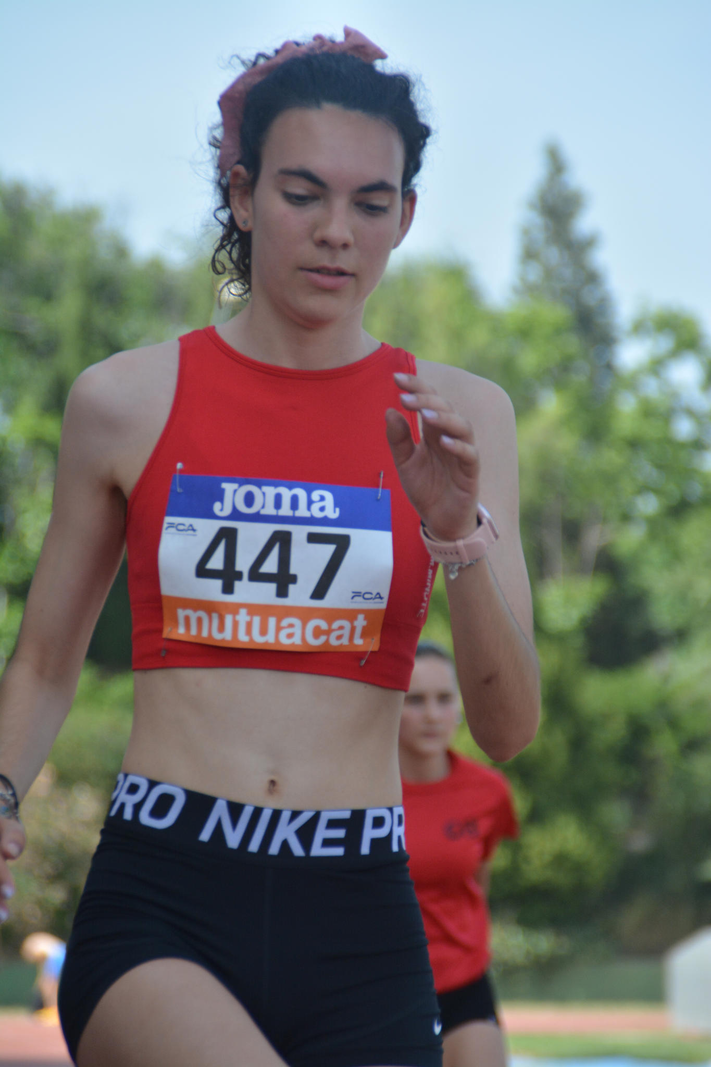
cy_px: 534
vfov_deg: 6.9
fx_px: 8888
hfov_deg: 4.6
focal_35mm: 300
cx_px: 356
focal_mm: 200
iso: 500
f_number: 6.3
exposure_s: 1/1000
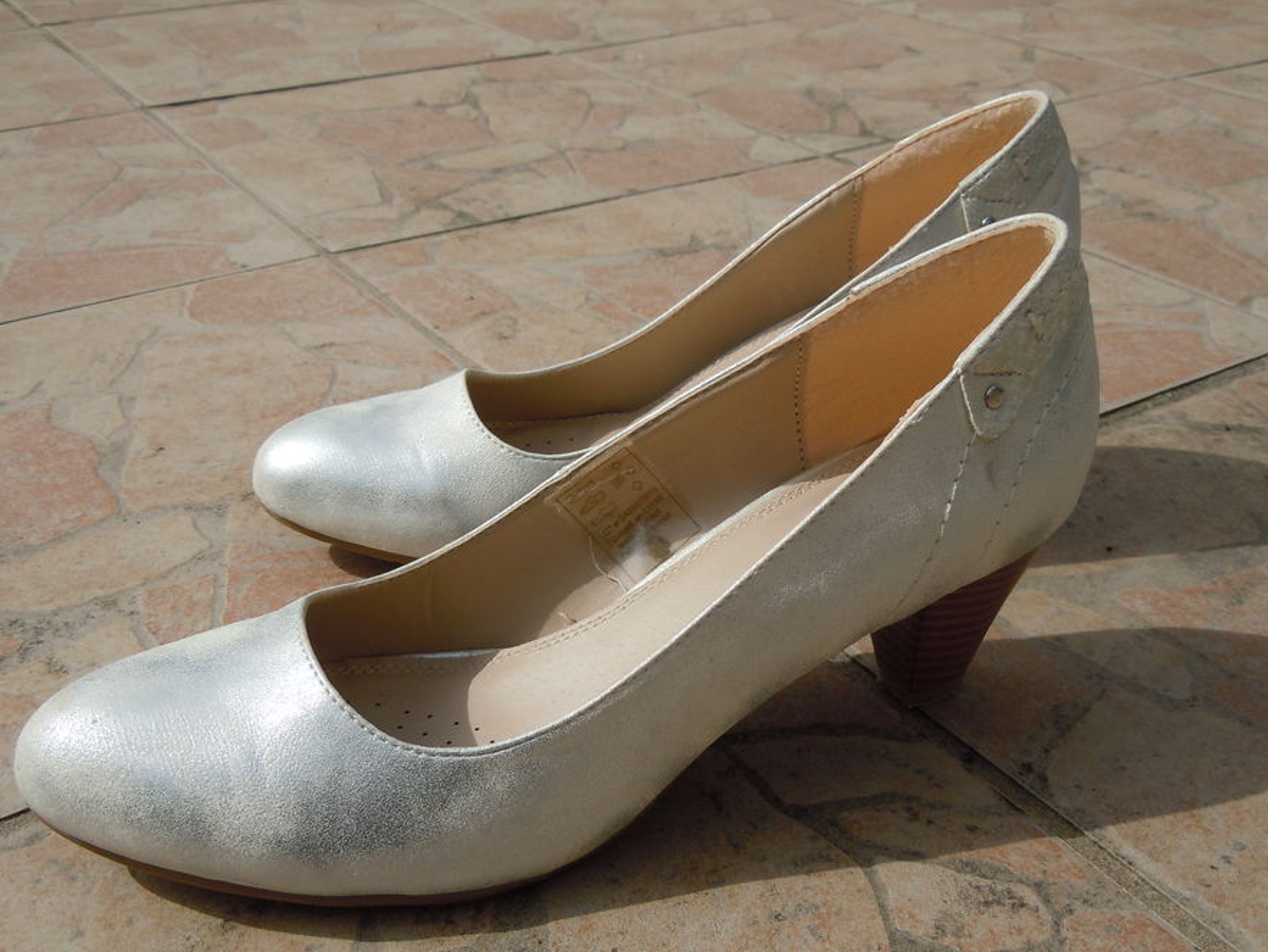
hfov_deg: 53.8
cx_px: 569
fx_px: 1246
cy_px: 536
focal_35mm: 34
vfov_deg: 41.7
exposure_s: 1/500
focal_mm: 5.4
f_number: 7
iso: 100
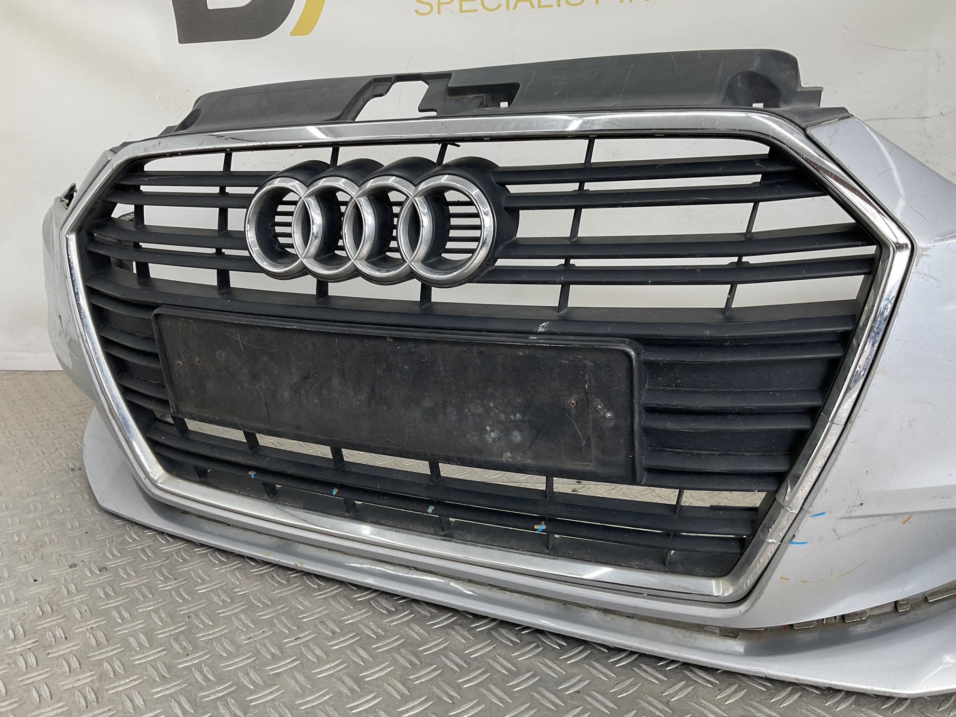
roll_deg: +0.1
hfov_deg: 61.7
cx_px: 478
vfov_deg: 48.2
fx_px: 801
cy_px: 358
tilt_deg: -14.3
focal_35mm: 29
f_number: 1.8
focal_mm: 3
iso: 20
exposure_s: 1/100
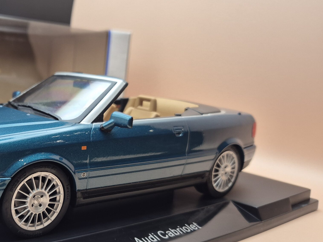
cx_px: 51
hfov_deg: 44.7
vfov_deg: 36.7
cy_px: 147
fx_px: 364
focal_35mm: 39
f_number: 1.8
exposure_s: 1/96
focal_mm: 5.4
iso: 100
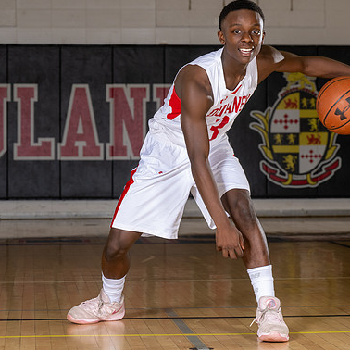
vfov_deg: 13.5
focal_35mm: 129
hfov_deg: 13.5
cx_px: 193
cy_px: 121
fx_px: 1476
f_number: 5
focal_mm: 70
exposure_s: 1/125
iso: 400
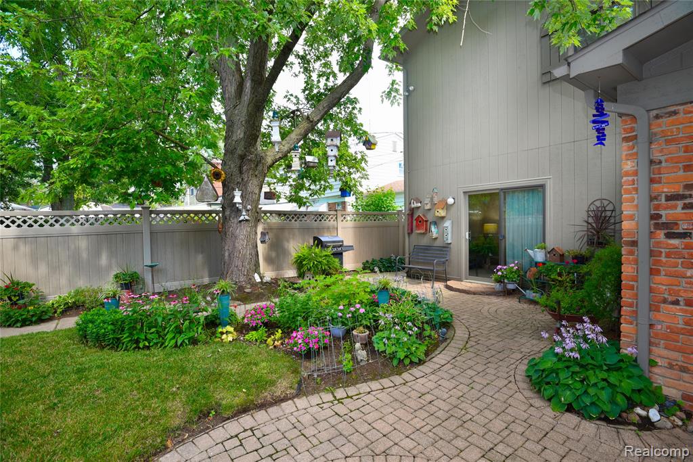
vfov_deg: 70.5
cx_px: 346
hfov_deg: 93.3
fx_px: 327
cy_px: 231
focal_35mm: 17
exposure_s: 1/80
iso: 100
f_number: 6.3
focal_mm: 17
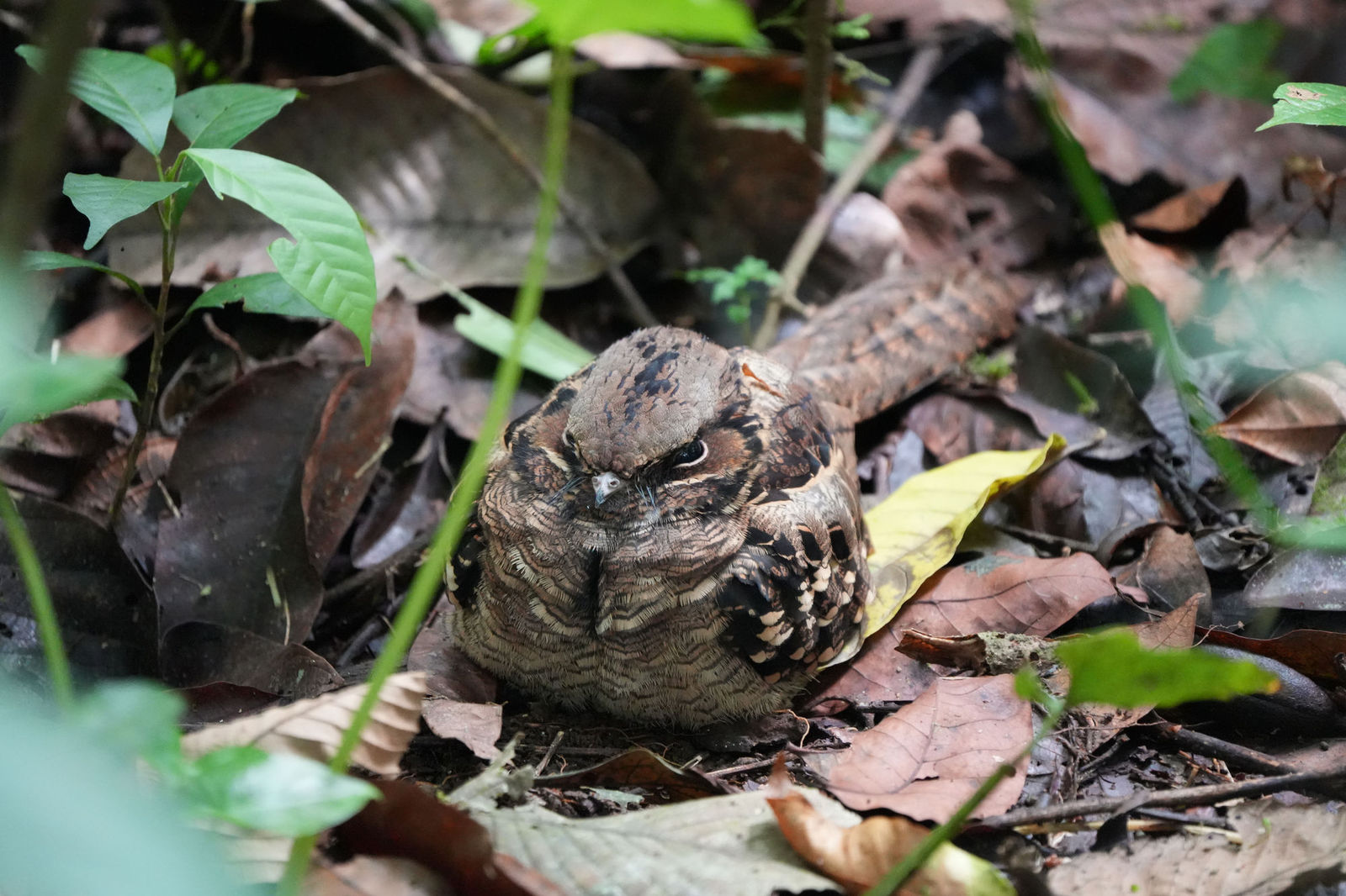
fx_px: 14952
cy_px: 448
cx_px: 673
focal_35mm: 400
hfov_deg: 5.2
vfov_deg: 3.4
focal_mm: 400
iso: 12800
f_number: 6.3
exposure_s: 1/80
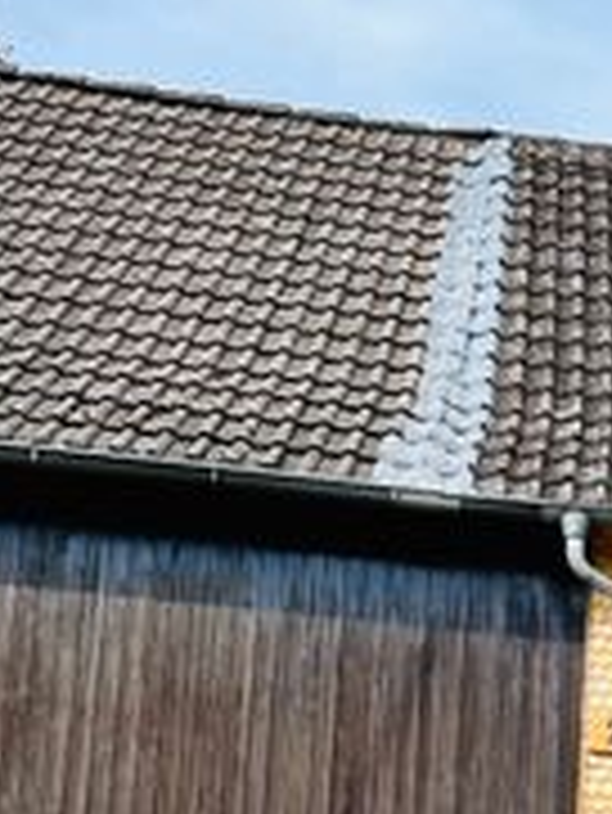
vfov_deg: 21.5
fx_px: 2025
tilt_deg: +9.4
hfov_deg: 14.0
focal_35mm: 86
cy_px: 899
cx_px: 1292
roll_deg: +1.6
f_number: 1.6
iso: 50
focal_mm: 5.1
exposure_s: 1/1600
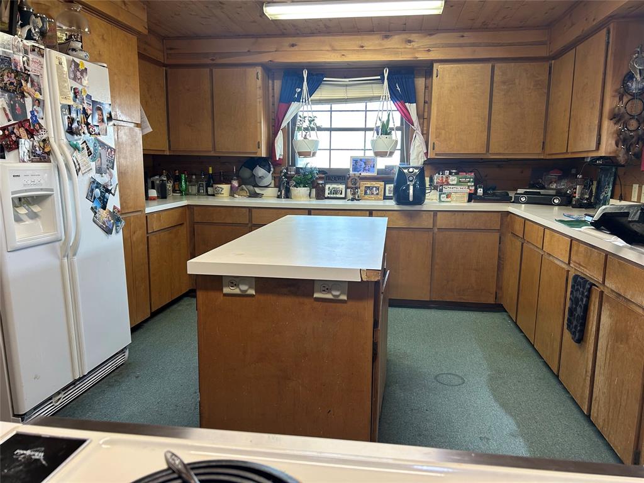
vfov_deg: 53.1
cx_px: 322
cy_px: 242
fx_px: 484
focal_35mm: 26
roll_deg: -0.6
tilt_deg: -9.9
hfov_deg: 67.3
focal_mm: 5.7
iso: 100
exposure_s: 1/60
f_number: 1.5
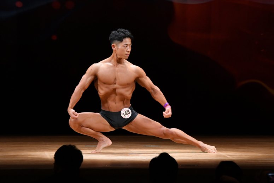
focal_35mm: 285
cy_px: 92
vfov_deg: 4.8
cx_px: 137
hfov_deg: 7.2
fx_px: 2168
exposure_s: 1/400
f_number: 5.6
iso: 3200
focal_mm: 190
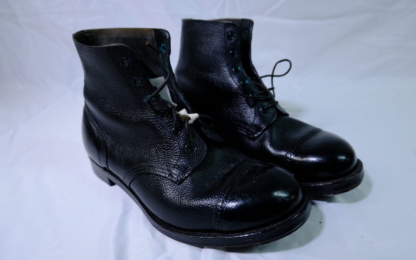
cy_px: 134
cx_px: 209
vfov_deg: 49.3
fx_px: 283
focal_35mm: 25
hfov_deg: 72.5
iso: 400
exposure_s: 1/125
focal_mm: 16
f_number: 2.8
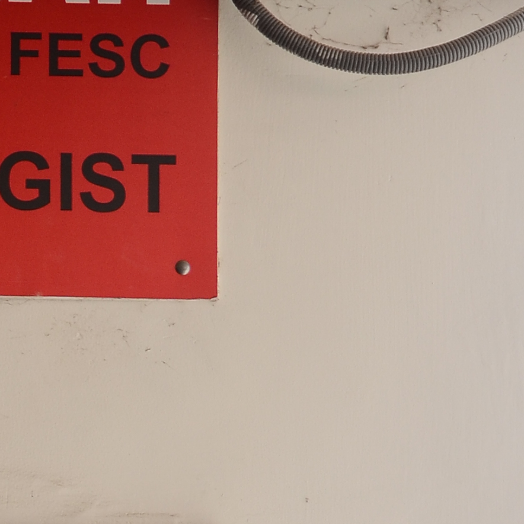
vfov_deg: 7.5
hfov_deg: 7.5
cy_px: 841
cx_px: -427
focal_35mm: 227
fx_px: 3888
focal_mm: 32
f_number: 4.2
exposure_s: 1/320
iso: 200
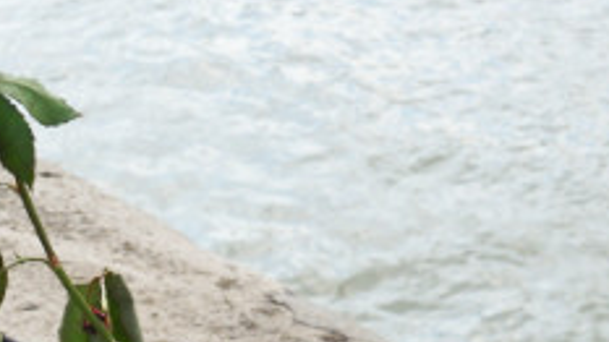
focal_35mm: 151
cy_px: 423
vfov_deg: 7.9
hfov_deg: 14.1
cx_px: 42
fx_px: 2438
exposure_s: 1/80
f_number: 11
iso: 100
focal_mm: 28
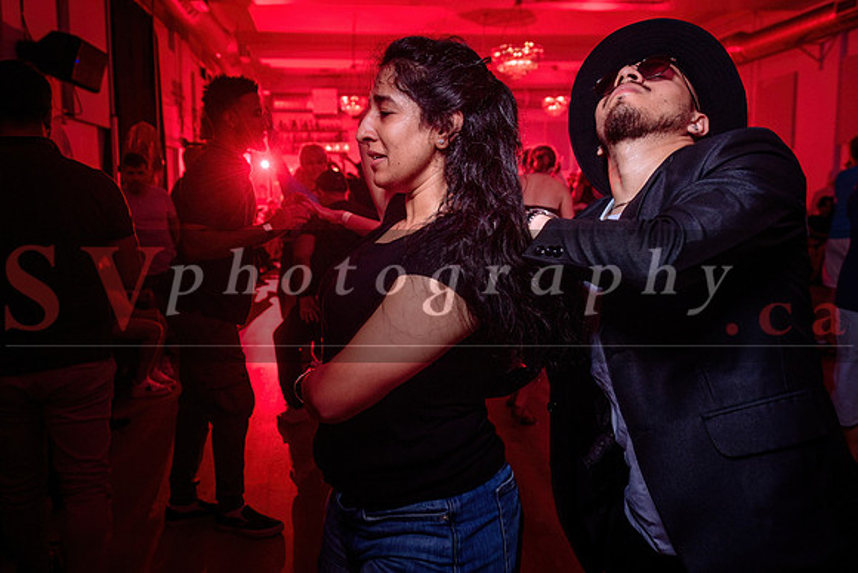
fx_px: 657
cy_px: 263
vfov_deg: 47.1
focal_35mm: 28
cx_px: 394
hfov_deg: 66.2
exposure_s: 1/60
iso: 800
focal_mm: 24
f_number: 3.5
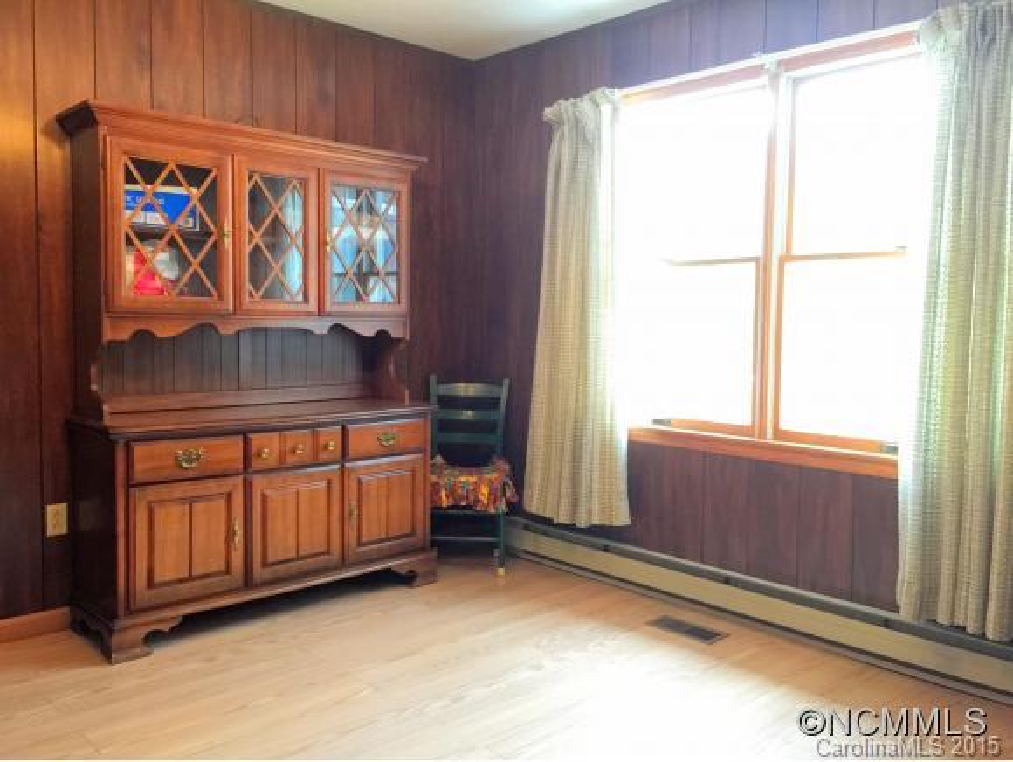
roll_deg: -1.4
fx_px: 849
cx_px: 506
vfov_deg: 48.3
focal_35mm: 29
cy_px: 381
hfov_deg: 61.6
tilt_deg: -5.2
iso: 160
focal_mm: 4.15
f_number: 2.2
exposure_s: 1/15
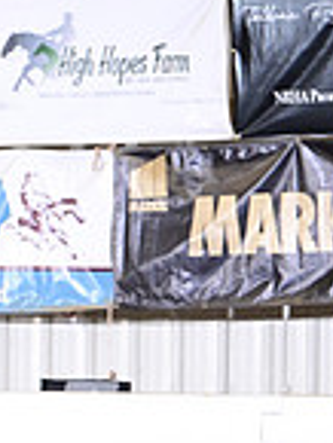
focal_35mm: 770
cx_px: -474
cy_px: 371
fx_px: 9862
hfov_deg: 1.9
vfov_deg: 2.6
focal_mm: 200
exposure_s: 1/200
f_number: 4
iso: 2000
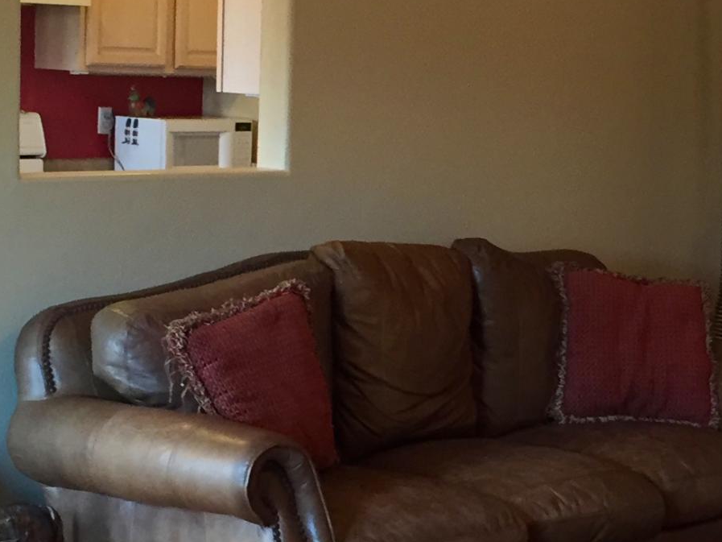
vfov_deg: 15.2
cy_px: 329
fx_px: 2023
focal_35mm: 97
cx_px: 432
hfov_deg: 20.2
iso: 100
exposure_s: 1/30
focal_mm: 4.15
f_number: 2.2
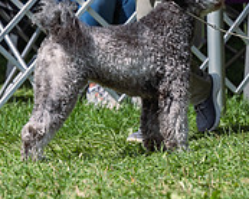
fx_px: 5403
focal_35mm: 734
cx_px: 119
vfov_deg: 2.1
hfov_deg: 2.6
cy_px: -102
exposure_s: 1/1000
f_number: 4.5
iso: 100
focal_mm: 200
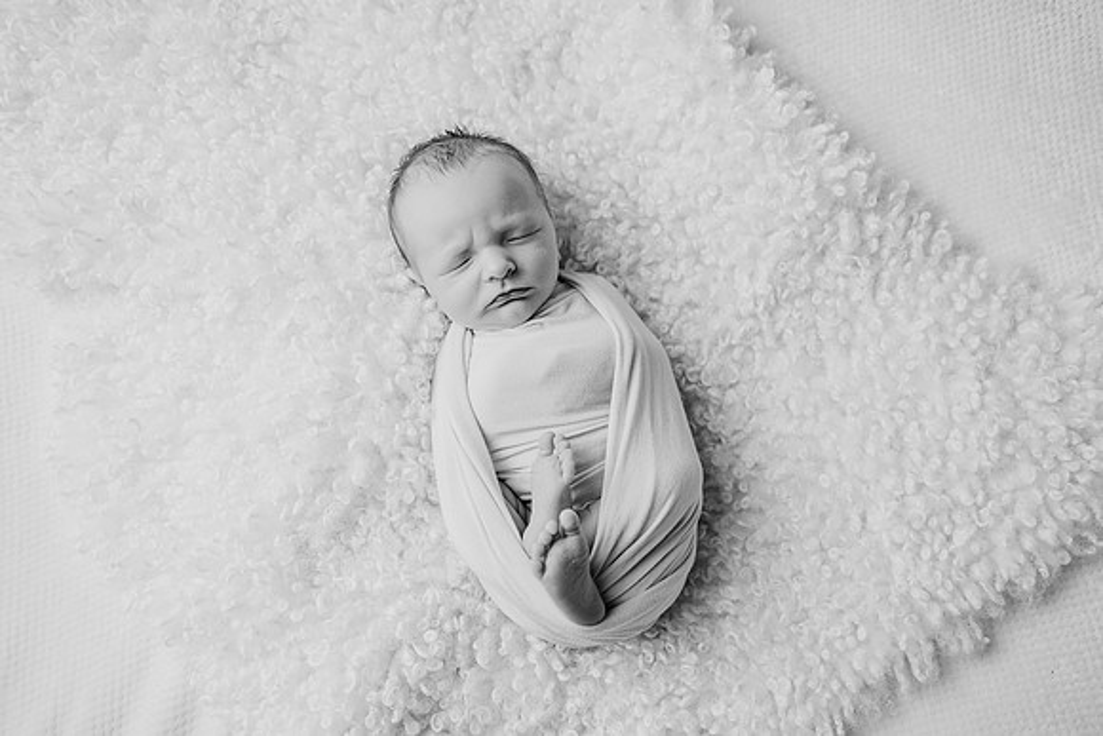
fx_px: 735
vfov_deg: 53.2
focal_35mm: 24
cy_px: 368
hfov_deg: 73.7
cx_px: 552
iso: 160
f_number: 2.8
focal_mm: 24
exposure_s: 1/160
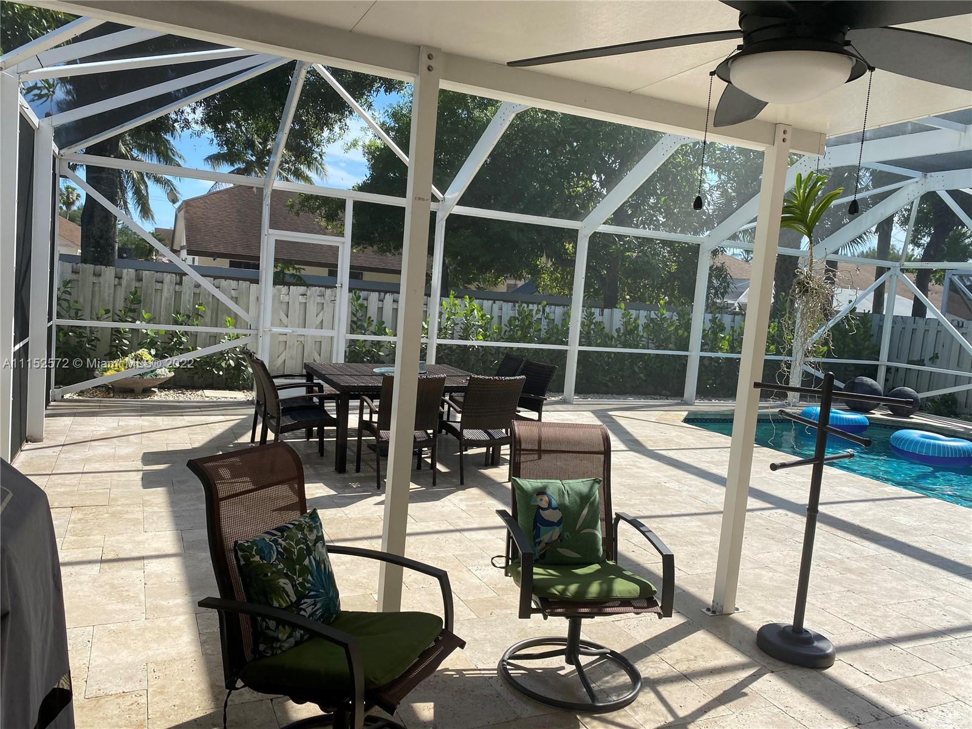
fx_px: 730
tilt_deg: -5.1
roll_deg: -5.7
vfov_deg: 53.1
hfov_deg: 67.3
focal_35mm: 26
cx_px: 486
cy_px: 364
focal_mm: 4.25
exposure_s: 1/1464
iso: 32
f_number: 1.8
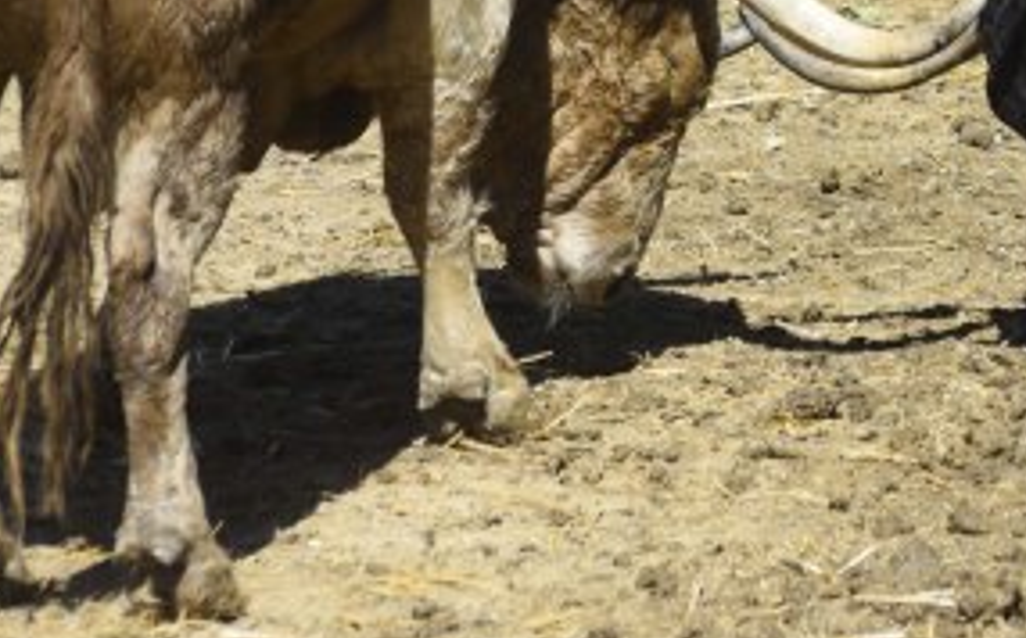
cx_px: 994
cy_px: -32
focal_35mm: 546
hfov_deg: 3.8
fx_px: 15249
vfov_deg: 2.4
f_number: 6.3
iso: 100
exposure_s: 1/400
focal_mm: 170
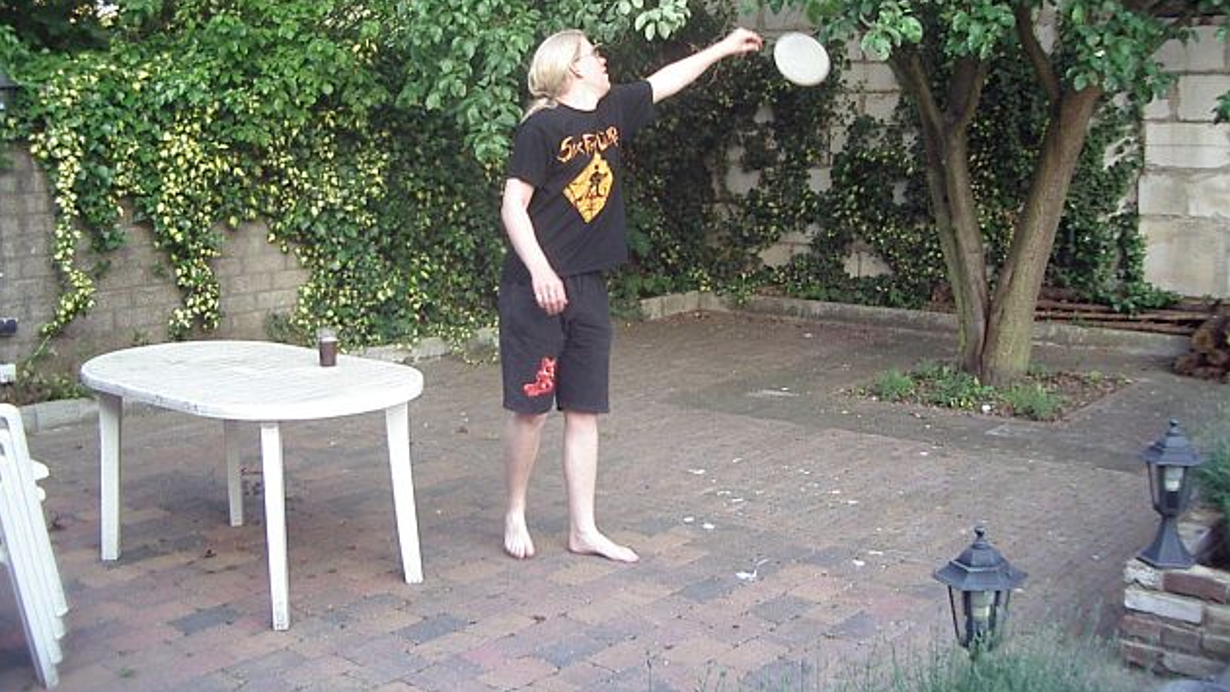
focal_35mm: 42
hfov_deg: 48.4
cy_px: 230
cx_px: 608
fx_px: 1370
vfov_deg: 28.2
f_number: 2.6
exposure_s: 1/60
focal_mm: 5.8
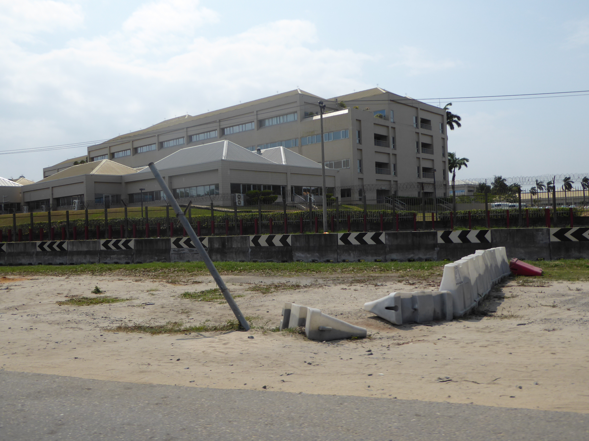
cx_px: 294
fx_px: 544
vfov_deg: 44.2
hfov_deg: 56.8
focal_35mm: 32
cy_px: 220
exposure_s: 1/1300
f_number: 3.5
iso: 80
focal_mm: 5.4
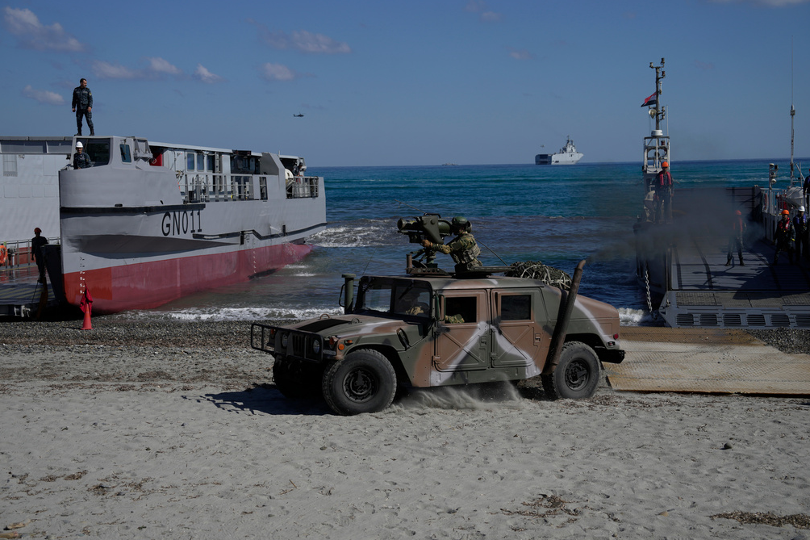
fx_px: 1147
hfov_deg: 38.9
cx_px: 412
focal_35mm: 51
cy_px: 266
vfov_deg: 26.5
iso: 100
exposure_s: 1/2500
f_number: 4.5
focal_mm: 50
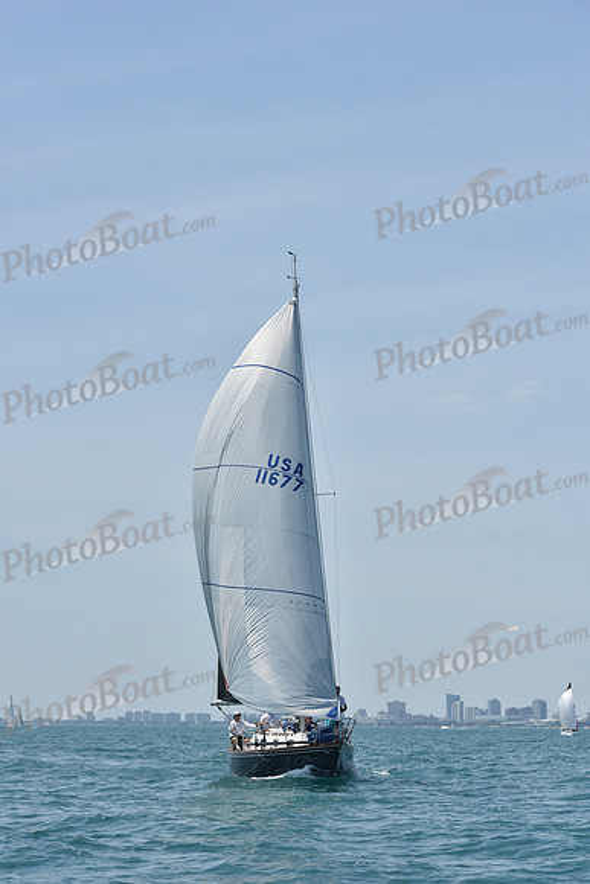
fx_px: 2113
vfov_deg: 23.6
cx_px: 295
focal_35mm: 86
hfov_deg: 15.9
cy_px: 442
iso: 250
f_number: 9
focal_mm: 86
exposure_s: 1/1250
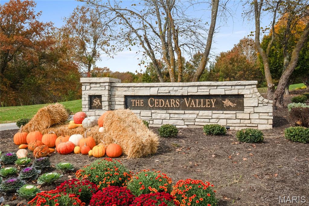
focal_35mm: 36
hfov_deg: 53.1
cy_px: 103
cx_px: 154
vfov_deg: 36.8
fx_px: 309
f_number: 8
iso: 400
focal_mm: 18
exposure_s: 1/1250
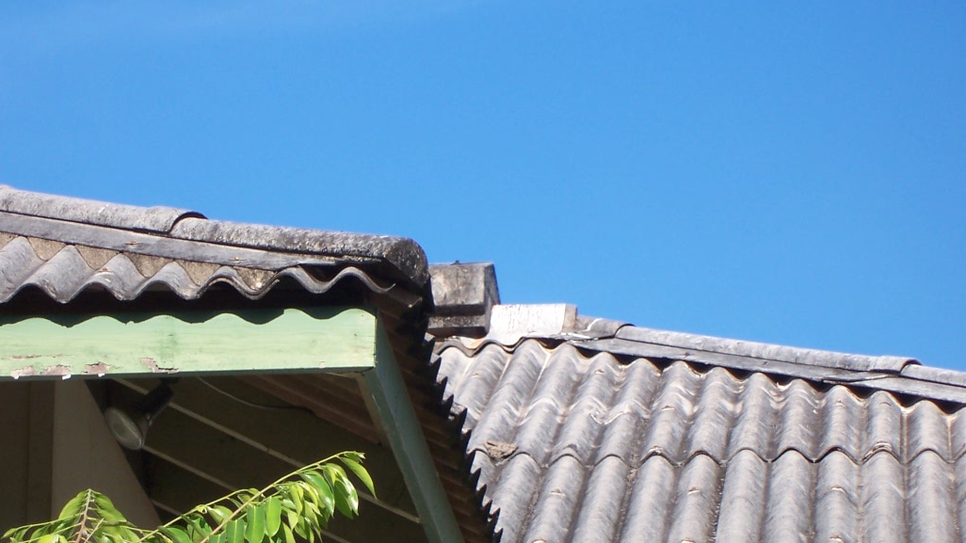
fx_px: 5712
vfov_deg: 5.4
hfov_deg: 9.7
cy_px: 414
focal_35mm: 223
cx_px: 424
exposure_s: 1/500
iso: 80
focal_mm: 30
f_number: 4.9
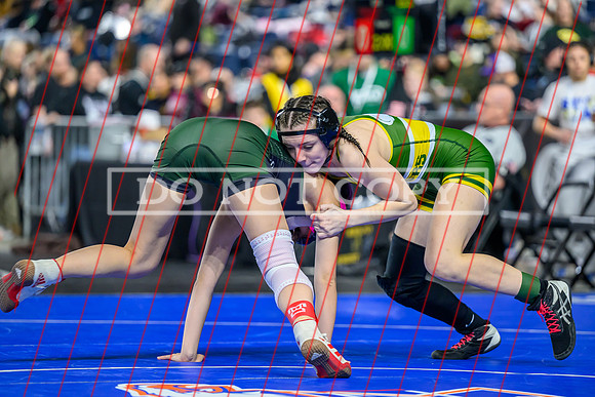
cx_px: 331
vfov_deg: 7.3
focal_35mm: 189
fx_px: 3118
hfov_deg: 10.9
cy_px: 178
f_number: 2.8
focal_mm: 160
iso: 2500
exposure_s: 1/800
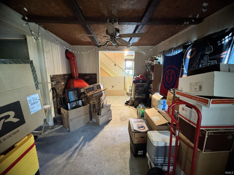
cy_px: 88
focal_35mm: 14
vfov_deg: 85.7
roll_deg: +0.3
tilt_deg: -9.3
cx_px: 117
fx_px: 95
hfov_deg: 102.1
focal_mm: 2.22
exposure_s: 1/40
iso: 1000
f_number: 2.2
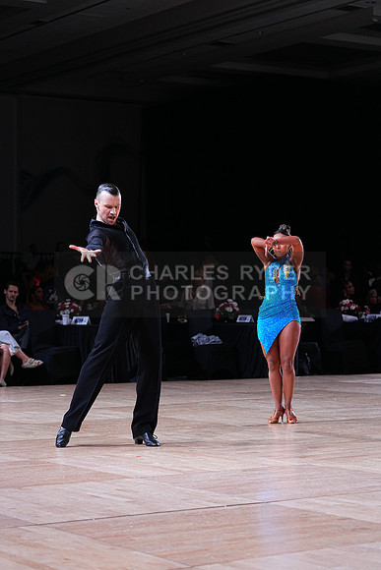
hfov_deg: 16.3
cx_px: 190
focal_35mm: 84
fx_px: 1333
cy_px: 285
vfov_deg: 24.2
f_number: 4
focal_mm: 84
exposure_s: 1/500
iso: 2000
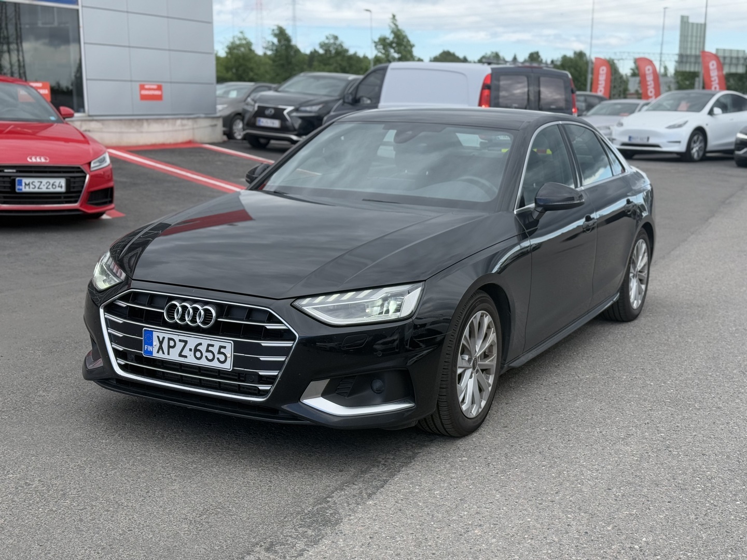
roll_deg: -0.5
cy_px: 280
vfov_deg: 30.3
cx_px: 374
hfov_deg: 39.7
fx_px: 1036
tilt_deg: -10.4
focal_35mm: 48
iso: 100
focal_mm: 6.76
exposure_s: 1/1484
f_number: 1.78
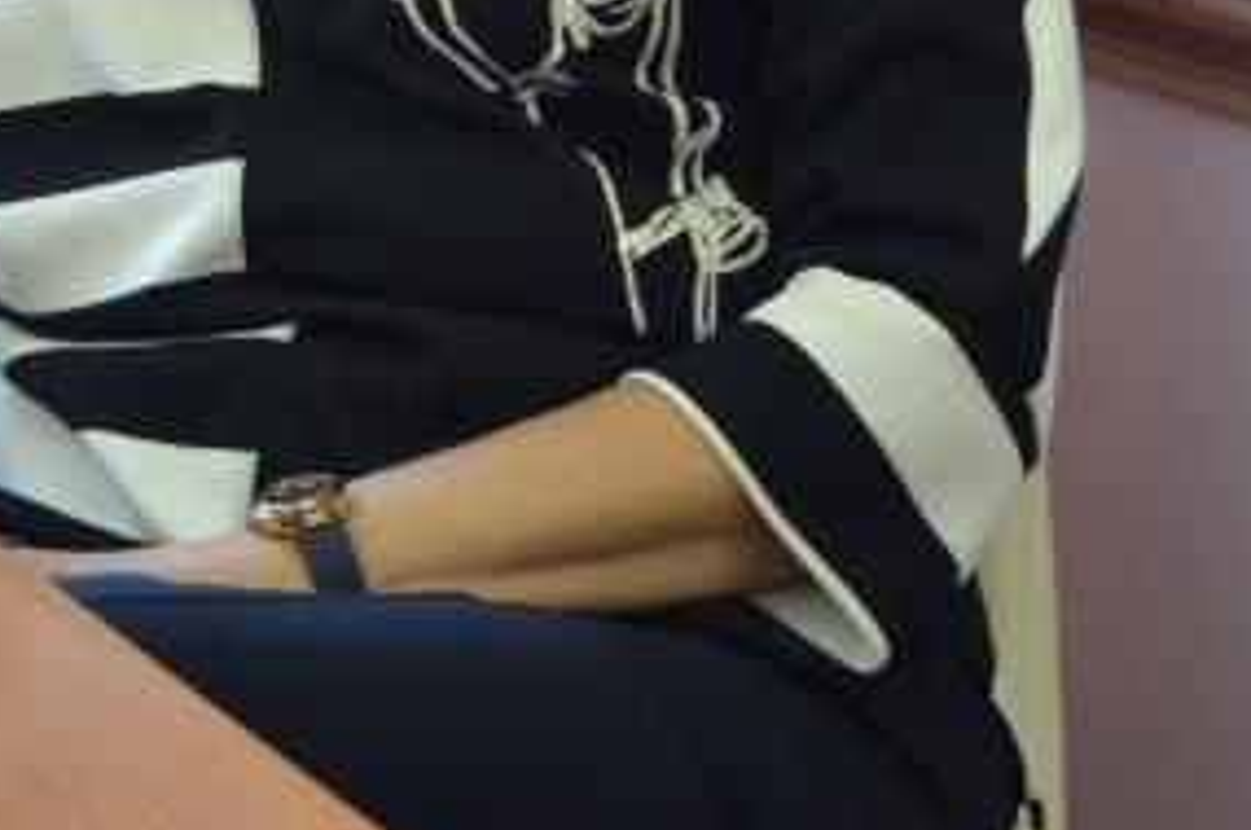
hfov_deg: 14.6
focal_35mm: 140
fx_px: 4857
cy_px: -312
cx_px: 176
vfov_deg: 9.6
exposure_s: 1/50
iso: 800
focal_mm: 26
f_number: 4
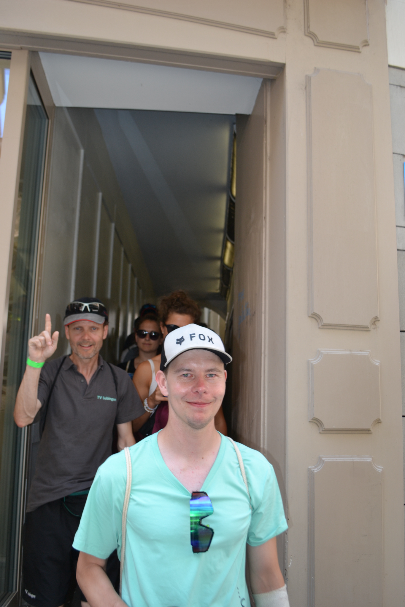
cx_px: 202
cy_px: 304
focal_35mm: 33
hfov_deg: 40.0
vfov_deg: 57.2
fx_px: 557
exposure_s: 1/125
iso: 180
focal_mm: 22
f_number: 4
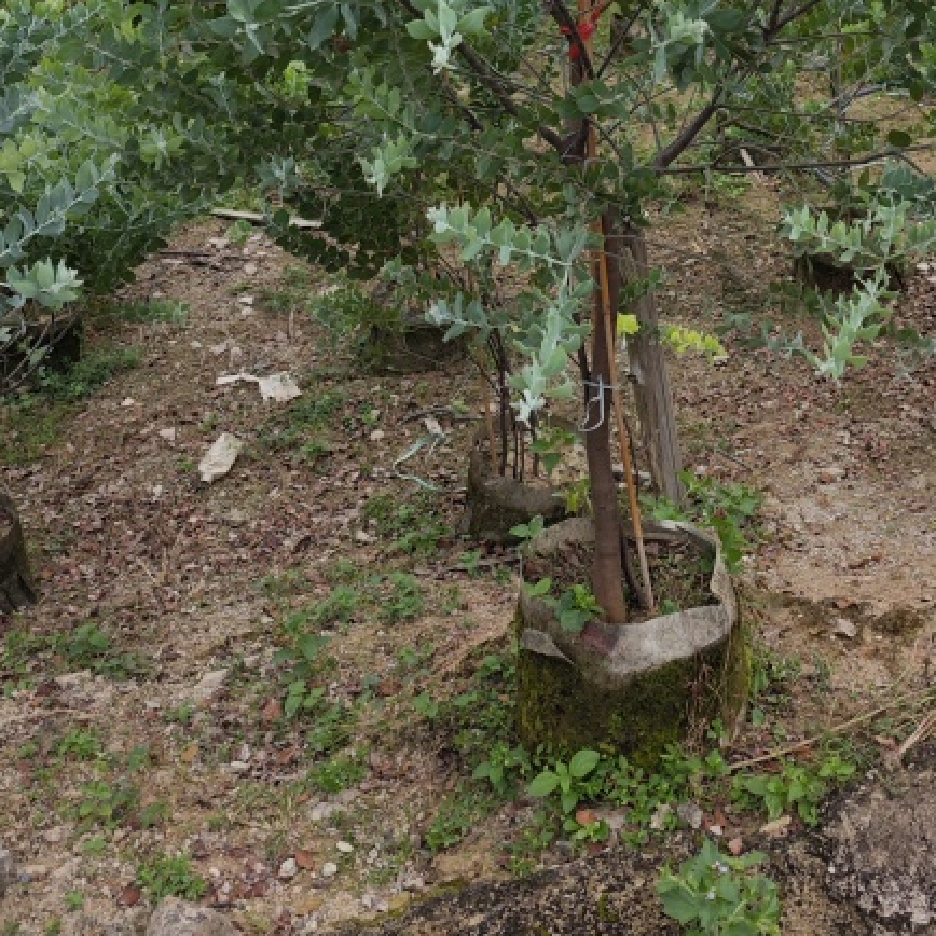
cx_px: 651
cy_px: -81
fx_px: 1530
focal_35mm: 50
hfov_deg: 33.6
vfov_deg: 30.6
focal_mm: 6.55
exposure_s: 1/100
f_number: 1.6
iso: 64
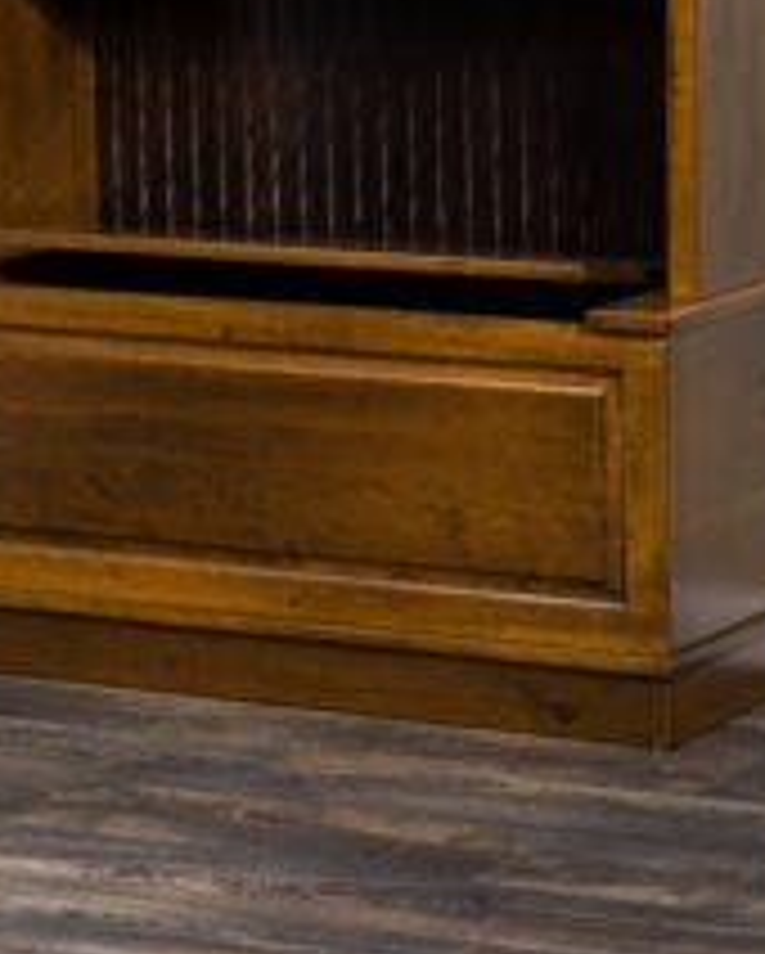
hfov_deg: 9.0
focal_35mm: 171
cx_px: 274
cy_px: -32
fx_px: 4833
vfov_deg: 11.2
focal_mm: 86
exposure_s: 1/2
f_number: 10
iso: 200
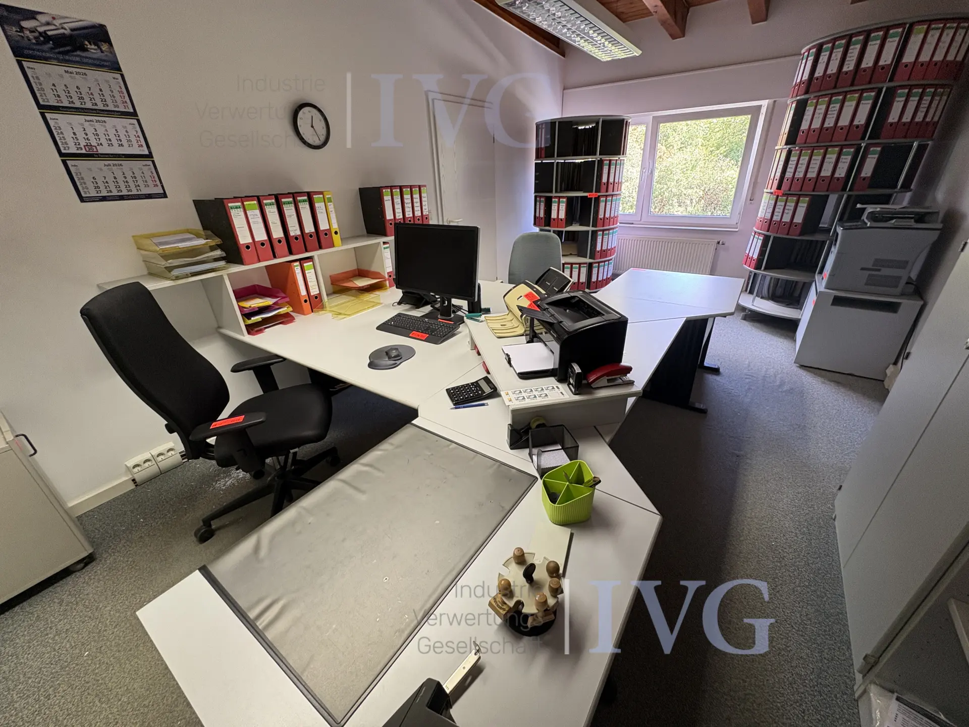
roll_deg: +3.0
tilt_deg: -26.9
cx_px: 484
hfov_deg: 102.1
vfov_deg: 85.7
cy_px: 364
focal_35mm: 14
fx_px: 392
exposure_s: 1/50
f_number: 2.2
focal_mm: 2.22
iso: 125
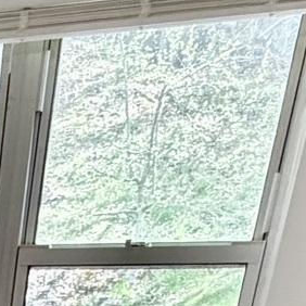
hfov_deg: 14.8
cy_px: 858
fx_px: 1010
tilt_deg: -29.1
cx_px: -267
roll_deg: +0.1
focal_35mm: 101
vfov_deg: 11.7
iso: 320
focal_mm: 2.22
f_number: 2.2
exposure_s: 1/107
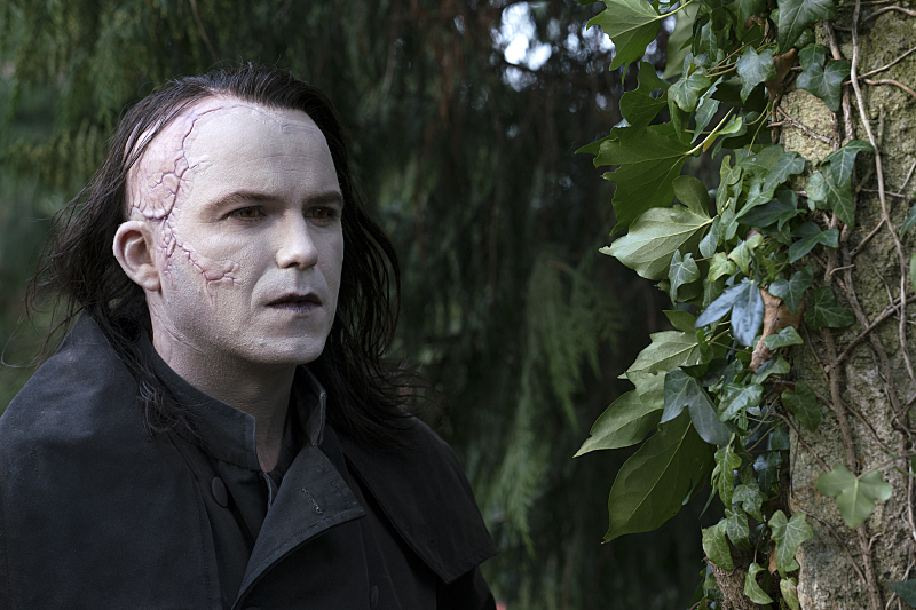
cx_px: 458
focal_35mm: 85
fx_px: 2162
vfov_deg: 16.1
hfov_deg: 23.9
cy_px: 305
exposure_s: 1/125
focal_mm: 85
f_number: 5.6
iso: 800
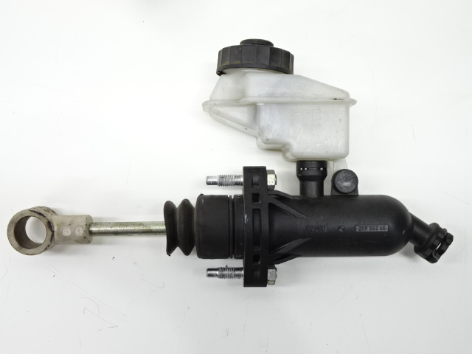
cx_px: 236
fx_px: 559
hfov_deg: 45.8
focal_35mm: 41
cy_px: 177
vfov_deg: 35.1
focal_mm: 7.05
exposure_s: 1/50
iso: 200
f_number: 4
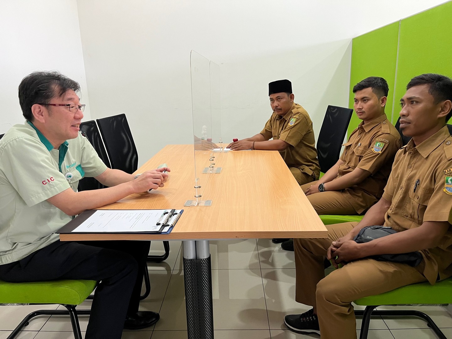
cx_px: 226
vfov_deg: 53.1
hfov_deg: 67.3
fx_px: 339
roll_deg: +2.2
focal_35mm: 26
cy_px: 170
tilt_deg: -15.2
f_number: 1.6
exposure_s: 1/50
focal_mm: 5.1
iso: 100
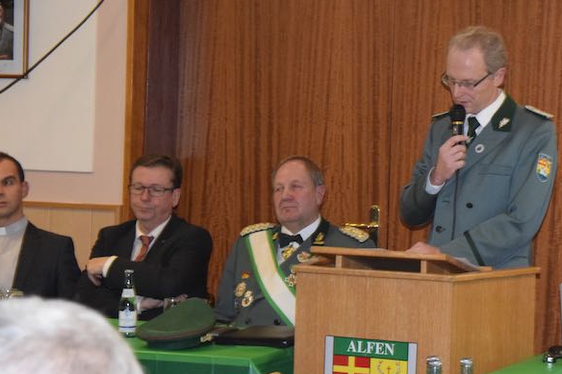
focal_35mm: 121
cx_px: 488
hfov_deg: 16.7
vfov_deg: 11.3
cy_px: 114
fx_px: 1888
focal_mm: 46
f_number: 5
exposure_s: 1/60
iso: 3200
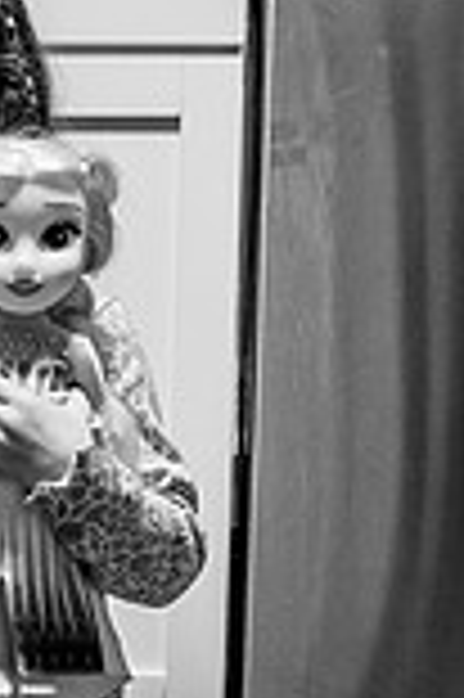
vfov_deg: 18.8
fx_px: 2073
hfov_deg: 12.1
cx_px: -243
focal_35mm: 107
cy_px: 630
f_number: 2.8
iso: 1000
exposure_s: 1/200
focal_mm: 26
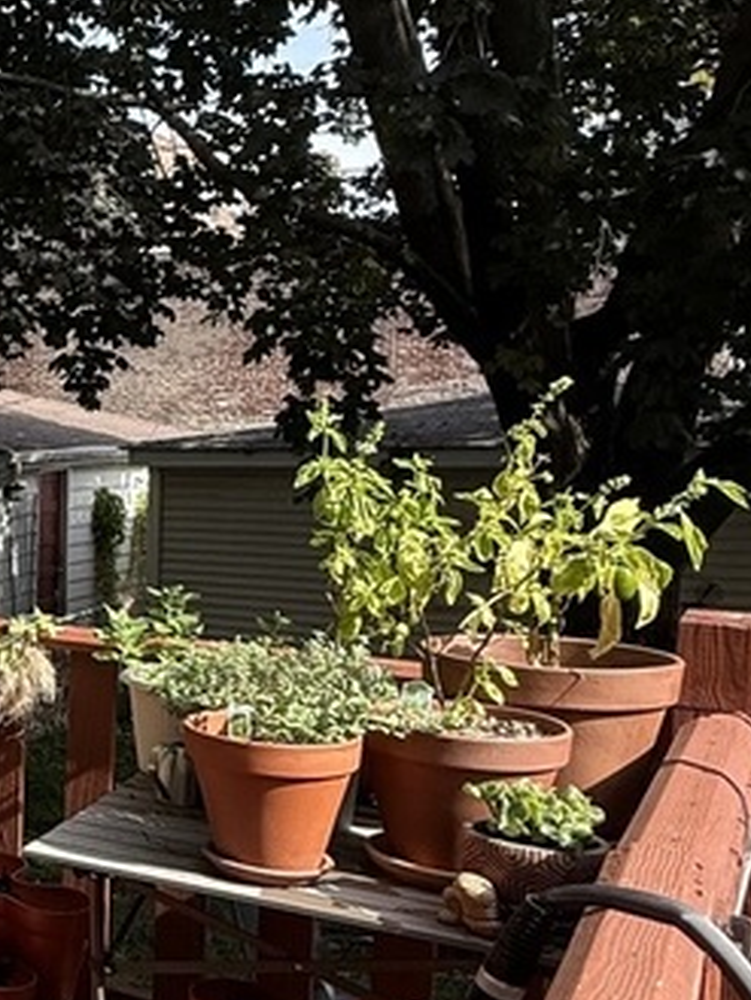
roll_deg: -0.5
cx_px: -423
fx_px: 1330
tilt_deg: -3.9
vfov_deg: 41.2
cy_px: 538
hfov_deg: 23.8
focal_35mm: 46
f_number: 2.2
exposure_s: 1/644
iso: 64
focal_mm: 2.22
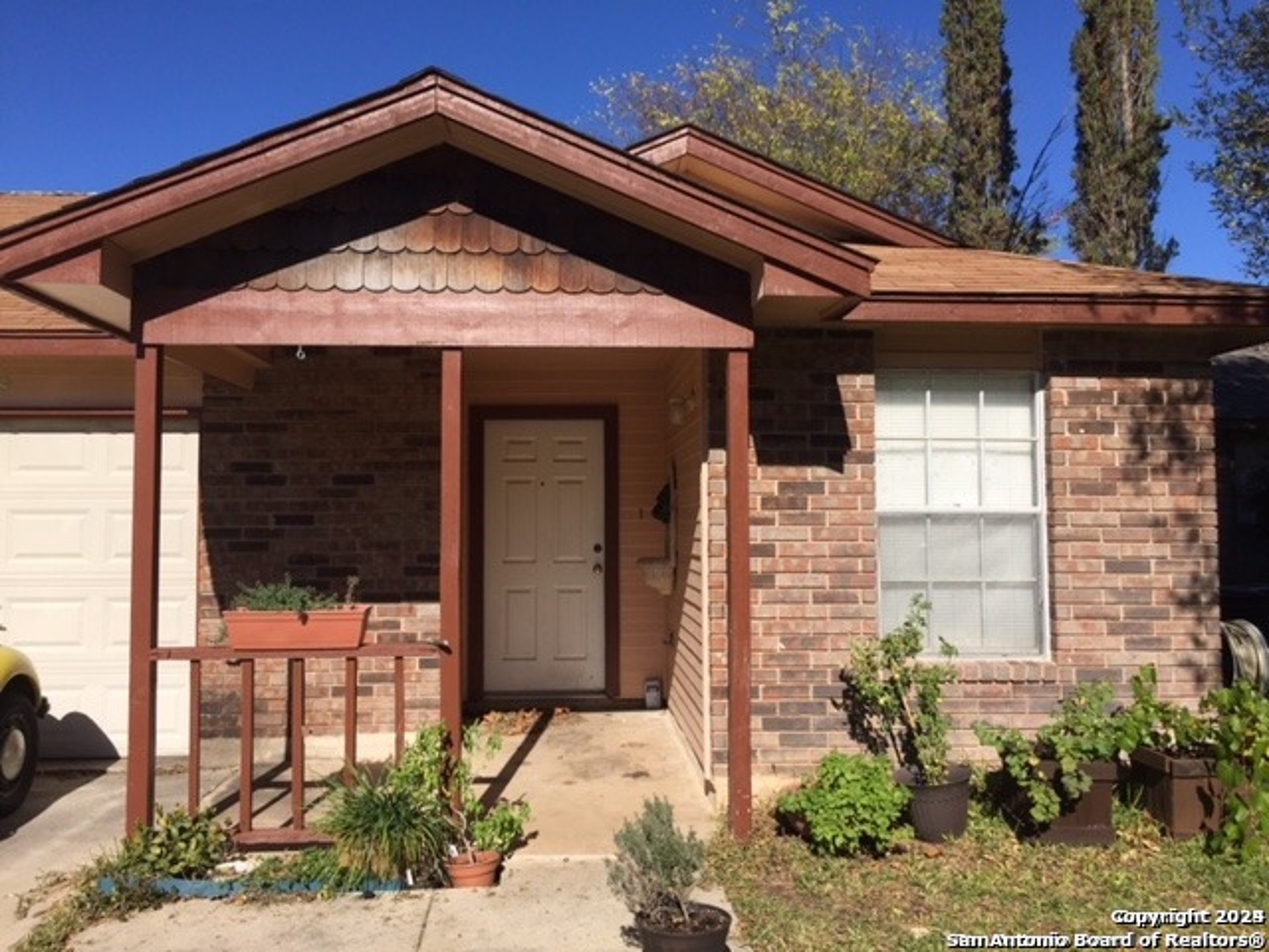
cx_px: 634
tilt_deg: +4.8
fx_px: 1063
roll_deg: -0.3
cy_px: 476
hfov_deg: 61.7
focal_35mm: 29
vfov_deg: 48.2
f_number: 2.2
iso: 32
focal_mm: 4.15
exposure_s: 1/2825
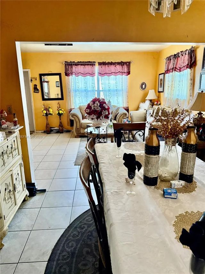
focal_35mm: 24
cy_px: 137
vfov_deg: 71.6
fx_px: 189
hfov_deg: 56.8
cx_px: 102
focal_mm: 6.76
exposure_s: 1/60
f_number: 1.78
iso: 400
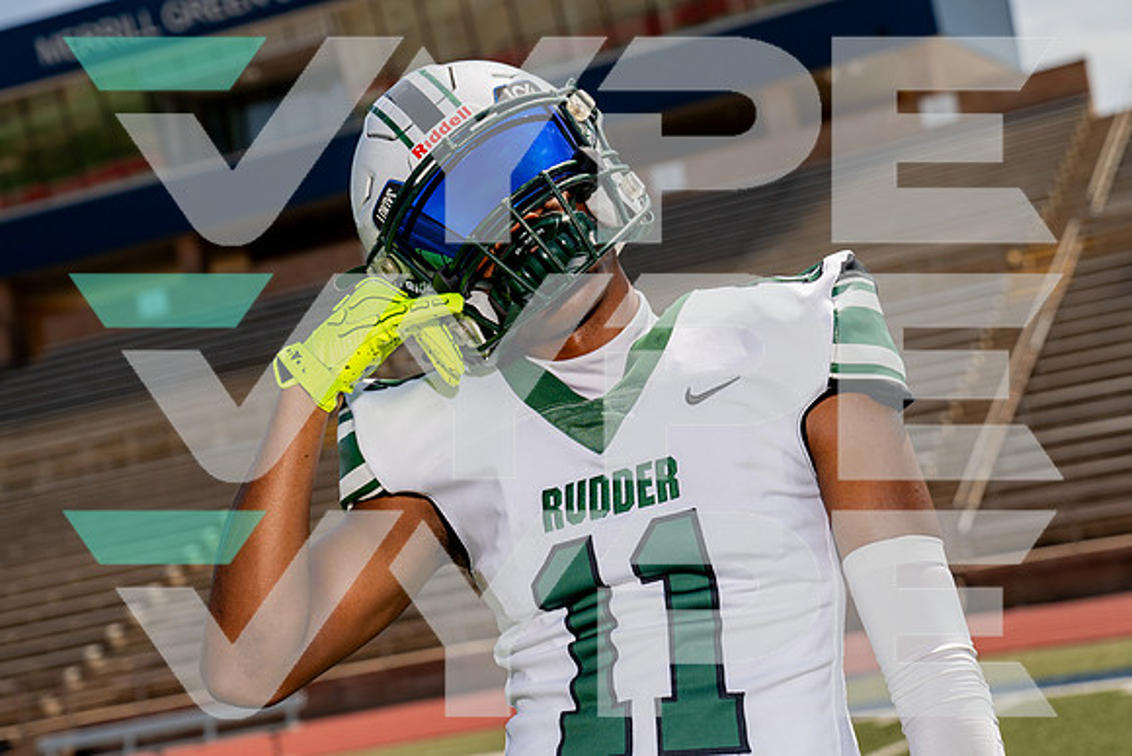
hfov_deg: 24.8
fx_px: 2574
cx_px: 549
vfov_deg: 16.7
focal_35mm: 82
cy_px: 364
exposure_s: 1/1600
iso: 100
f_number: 5
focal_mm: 70
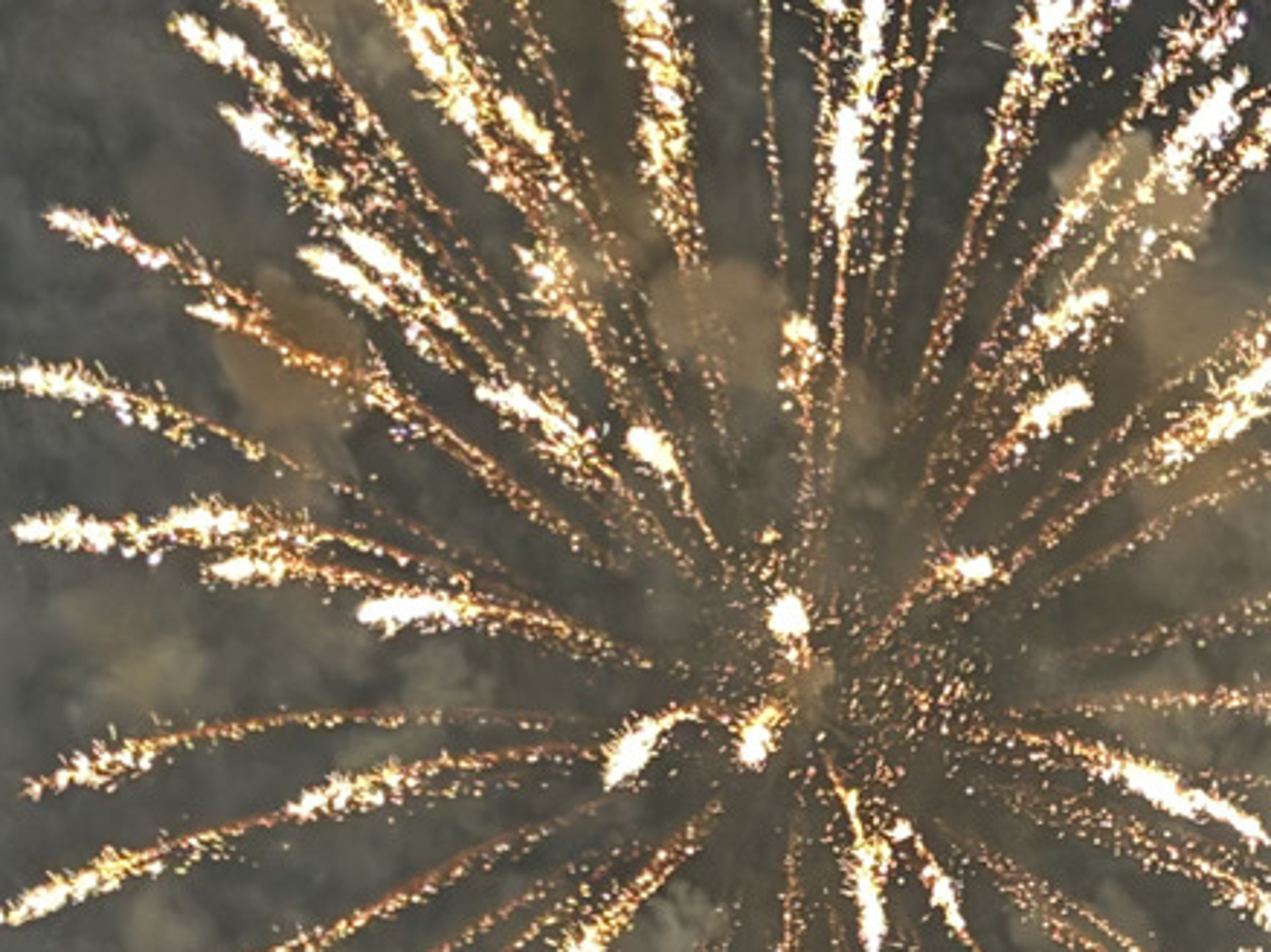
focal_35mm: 190
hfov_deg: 10.4
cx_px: 1016
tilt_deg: +13.2
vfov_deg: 7.6
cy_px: 1634
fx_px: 6972
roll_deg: +0.3
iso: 320
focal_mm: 5.96
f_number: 1.6
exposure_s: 1/5
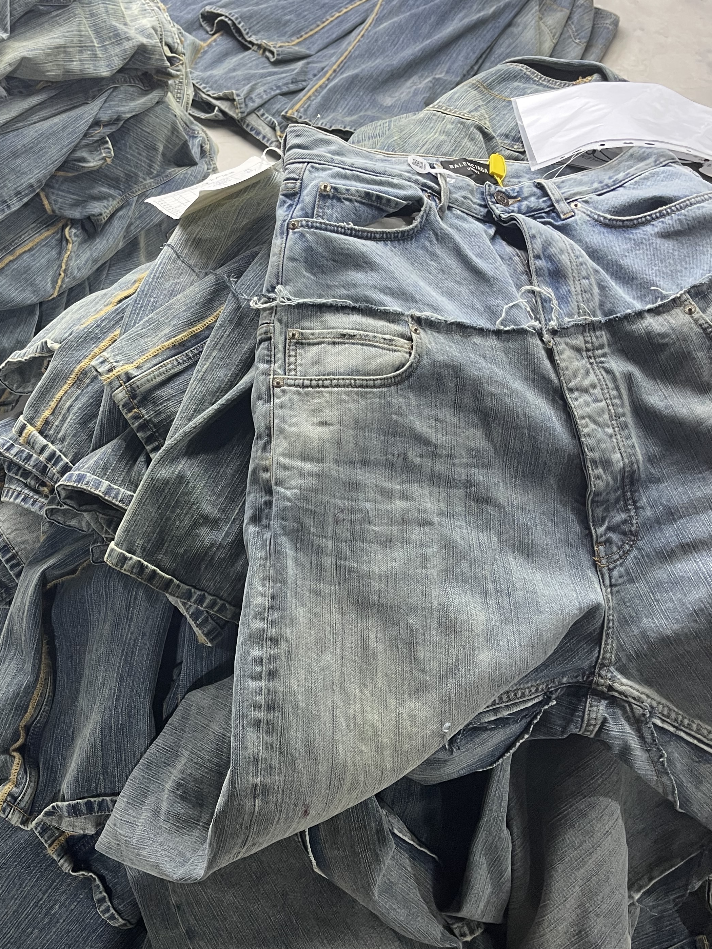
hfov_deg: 39.0
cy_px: 460
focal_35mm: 36
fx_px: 987
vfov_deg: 51.3
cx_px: 210
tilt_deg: -52.0
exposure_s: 1/50
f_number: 1.6
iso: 200
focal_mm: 5.1
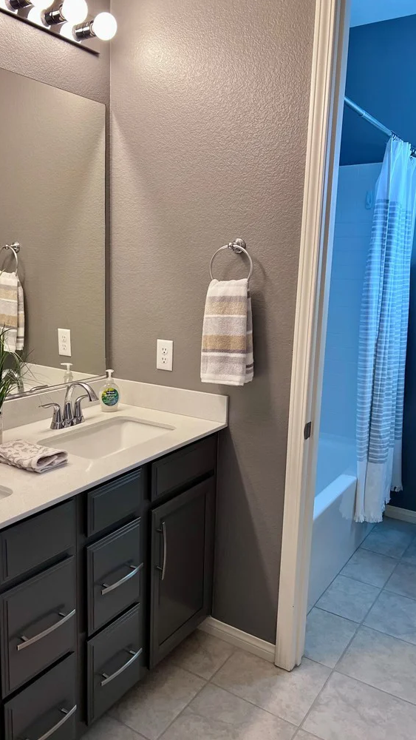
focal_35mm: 29
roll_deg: -1.0
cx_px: 141
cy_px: 373
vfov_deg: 66.1
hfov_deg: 39.8
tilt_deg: -10.9
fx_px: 568
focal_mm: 5.7
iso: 100
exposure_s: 1/120
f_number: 1.5
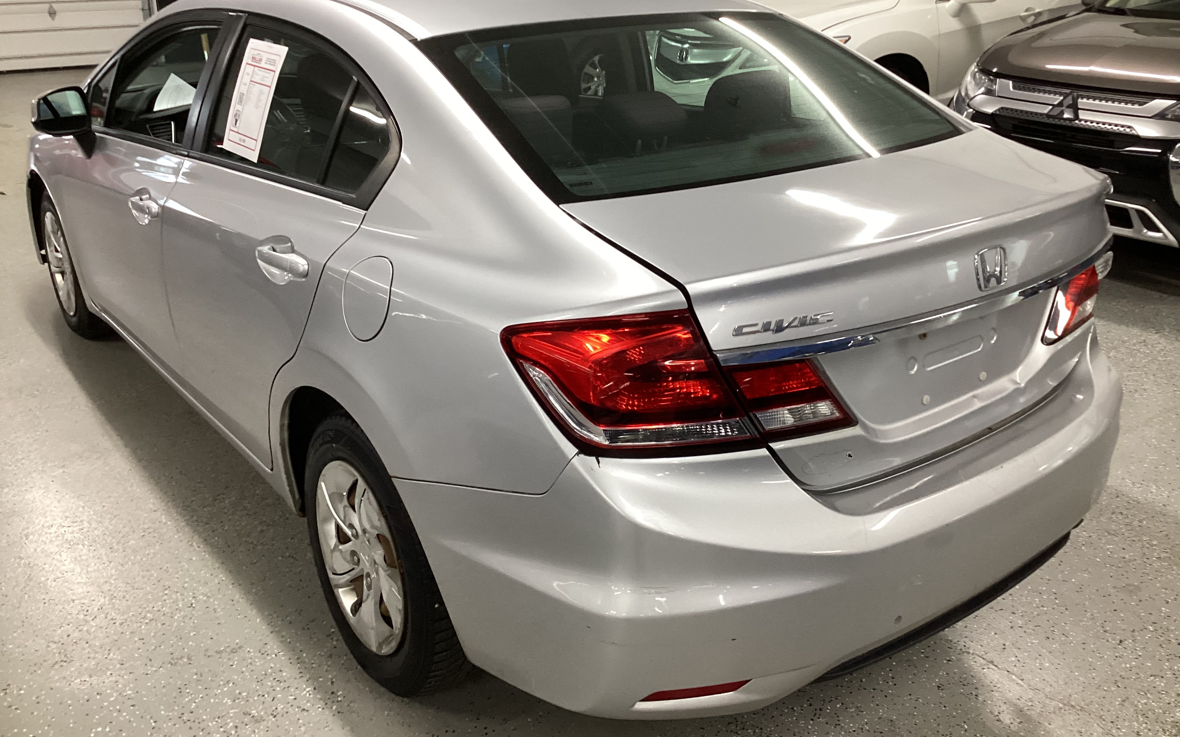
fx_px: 1061
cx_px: 590
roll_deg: -1.1
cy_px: 341
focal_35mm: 33
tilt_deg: -22.9
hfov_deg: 58.1
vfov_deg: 38.3
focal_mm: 3.3
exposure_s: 1/60
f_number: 2.4
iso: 200
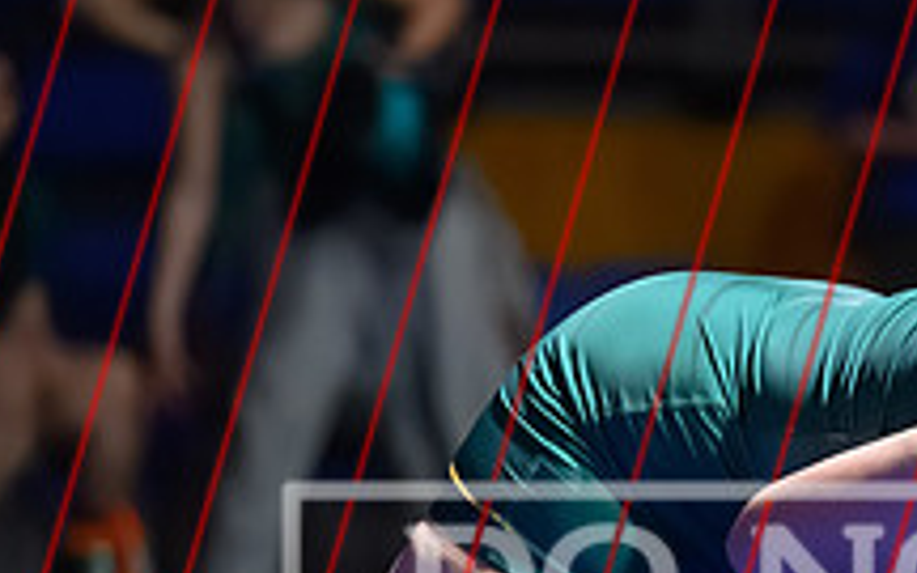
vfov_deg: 3.6
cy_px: 581
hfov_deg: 5.8
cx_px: 1156
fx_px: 9022
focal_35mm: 361
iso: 12800
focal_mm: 120
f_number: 2.8
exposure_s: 1/500
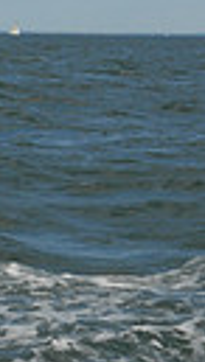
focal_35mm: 247
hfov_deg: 4.5
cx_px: -607
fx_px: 2379
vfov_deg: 8.6
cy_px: -22
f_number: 10
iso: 200
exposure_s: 1/500
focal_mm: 35
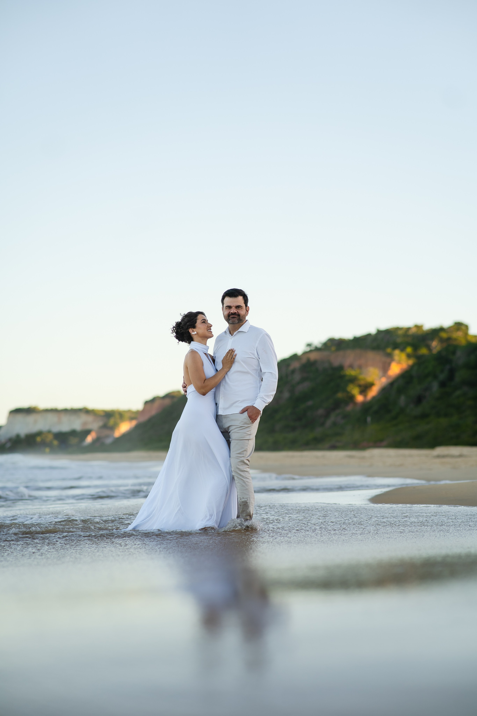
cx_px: 238
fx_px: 1689
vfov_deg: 23.9
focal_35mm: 85
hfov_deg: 16.1
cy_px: 358
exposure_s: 1/640
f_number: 2.2
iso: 100
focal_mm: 85
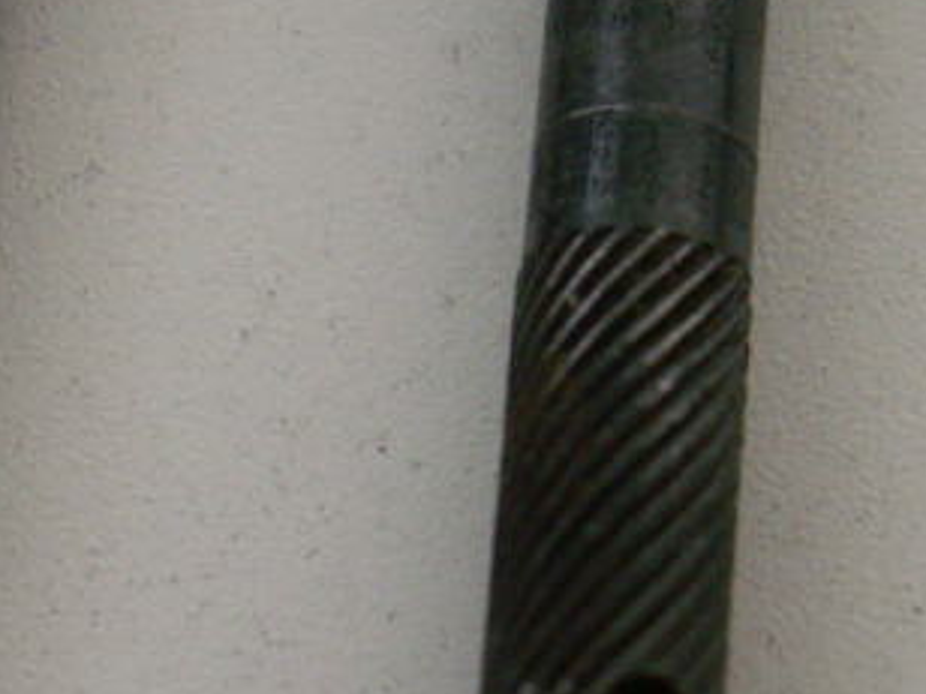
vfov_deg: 11.4
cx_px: 325
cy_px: 607
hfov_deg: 15.3
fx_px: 3451
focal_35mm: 129
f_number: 3.2
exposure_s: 1/40
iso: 100
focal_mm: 10.28
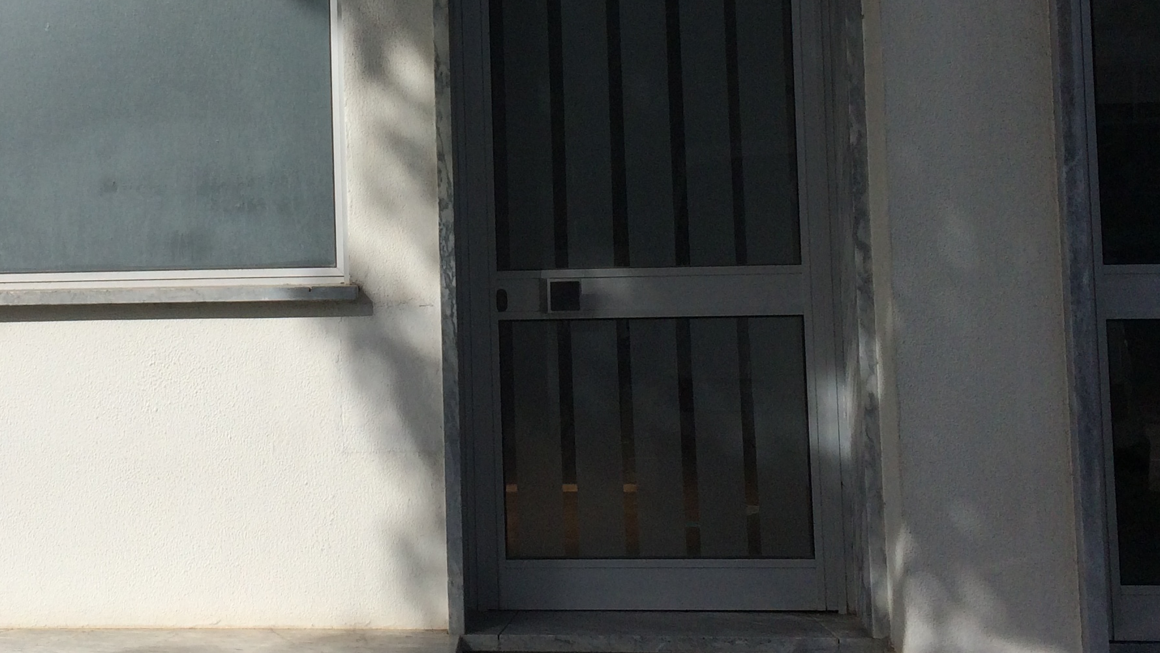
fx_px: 1845
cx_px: 373
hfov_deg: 34.5
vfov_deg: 19.8
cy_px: 95
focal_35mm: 60
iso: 40
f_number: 2.2
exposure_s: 1/4566
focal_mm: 4.12
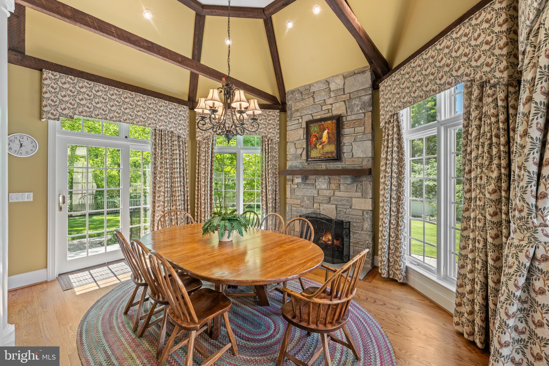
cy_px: 183
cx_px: 274
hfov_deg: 104.3
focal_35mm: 14
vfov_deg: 81.2
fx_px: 213
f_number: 7.1
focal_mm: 14
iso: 320
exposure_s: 1/20
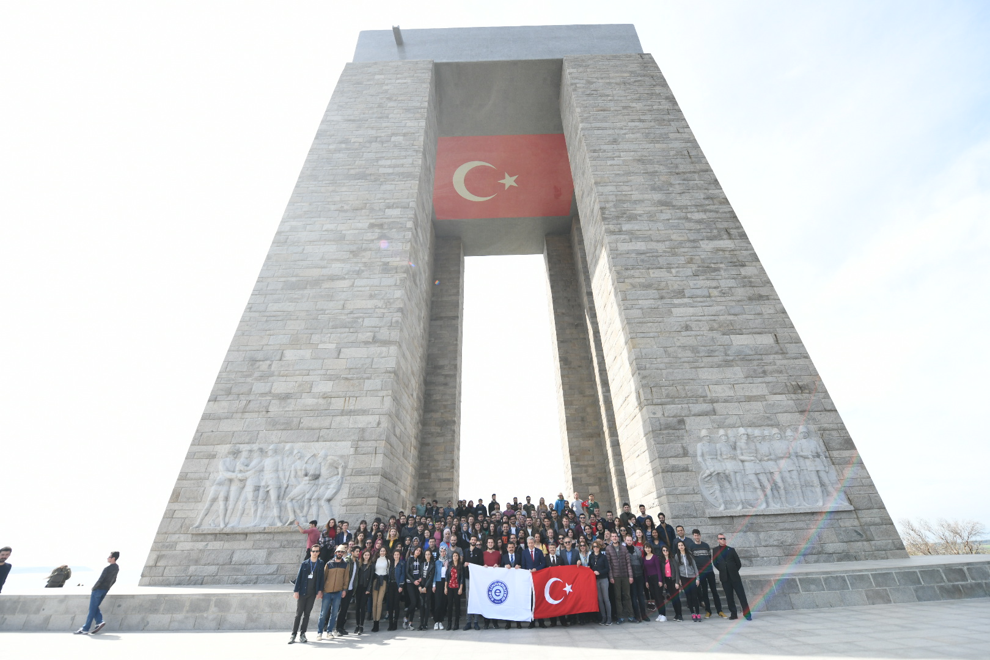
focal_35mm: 14
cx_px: 495
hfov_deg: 104.3
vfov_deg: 81.2
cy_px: 330
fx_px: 385
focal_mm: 14
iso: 500
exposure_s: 1/2000
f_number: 4.5
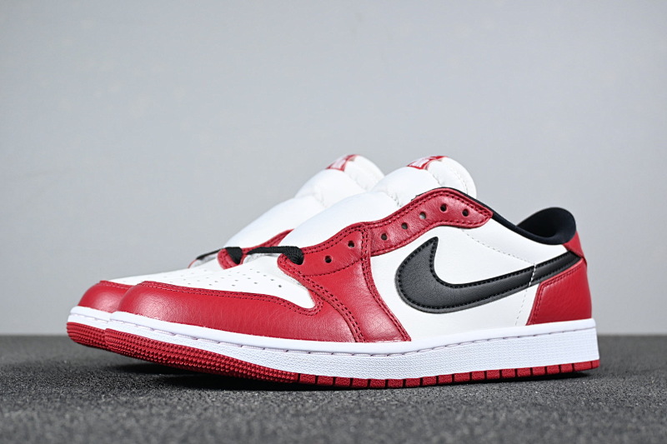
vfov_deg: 26.5
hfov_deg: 38.9
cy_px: 222
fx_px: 945
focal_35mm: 51
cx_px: 334
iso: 560
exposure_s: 1/125
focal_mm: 34
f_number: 5
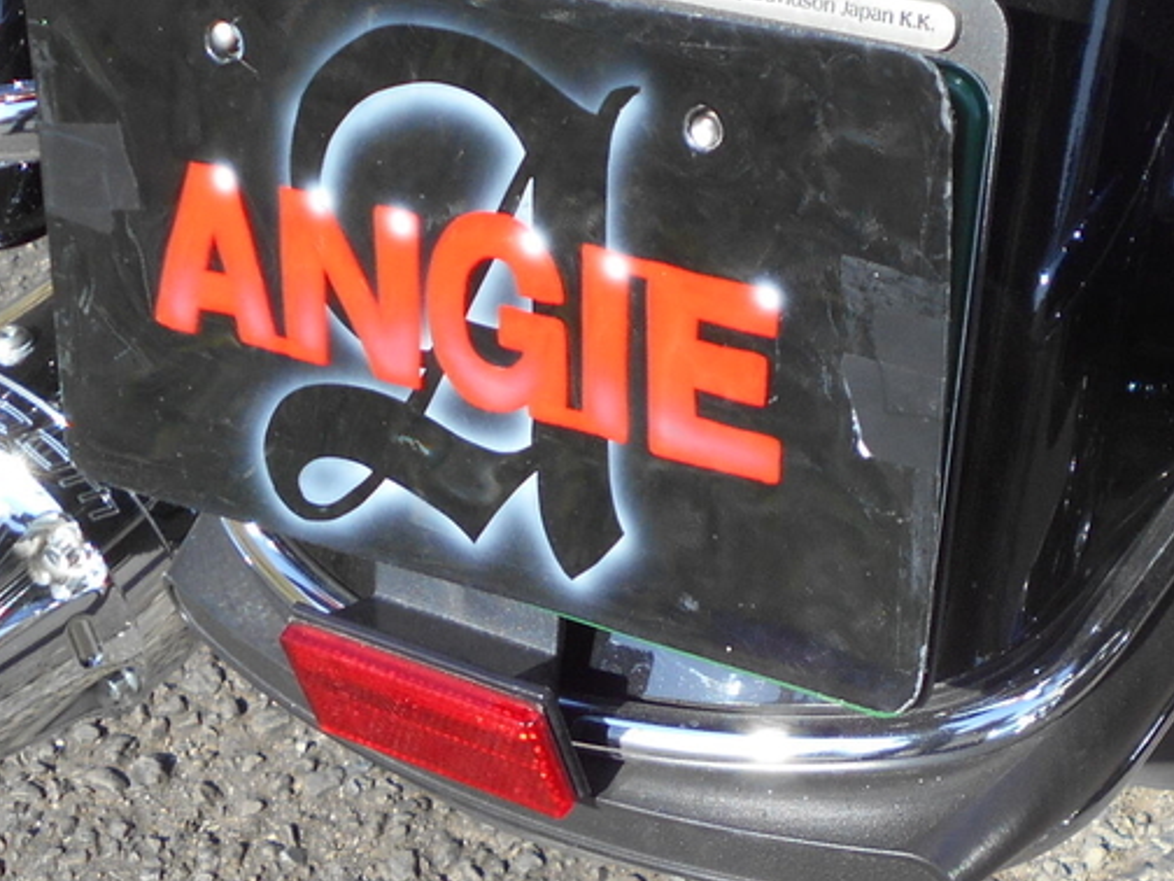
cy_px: 723
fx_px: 2747
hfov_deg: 23.9
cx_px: 871
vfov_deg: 18.0
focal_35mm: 81
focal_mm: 5.8
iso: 80
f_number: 3.6
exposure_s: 1/320
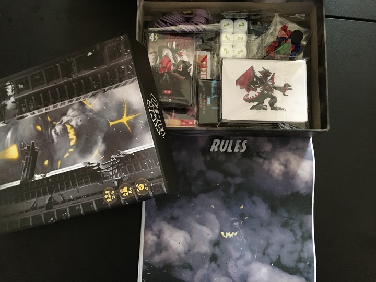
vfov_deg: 48.2
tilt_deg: -83.6
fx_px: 315
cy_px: 141
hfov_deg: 61.7
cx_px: 188
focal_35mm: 29
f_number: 2.2
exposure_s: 1/8
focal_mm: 4.15
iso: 160
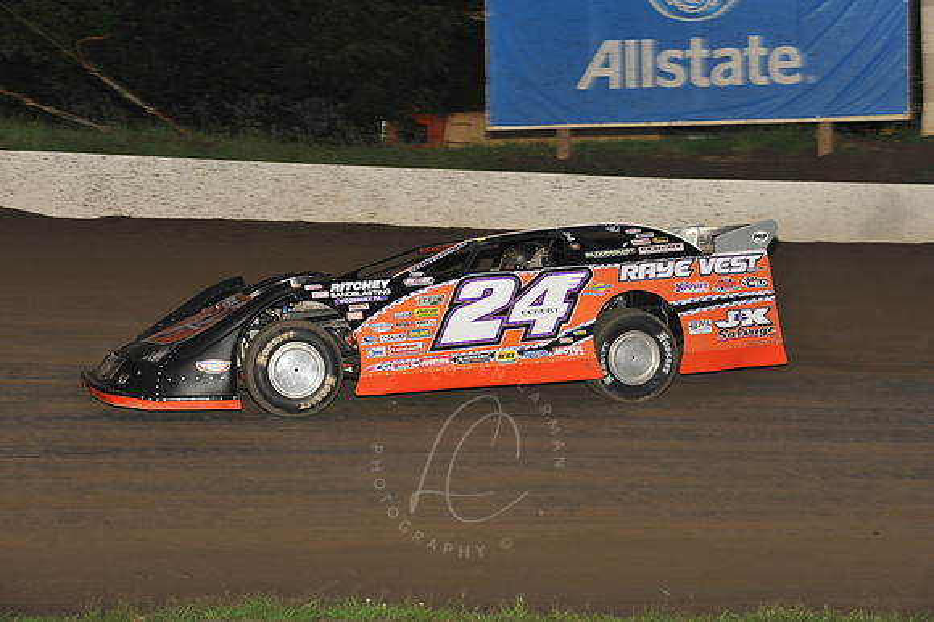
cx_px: 467
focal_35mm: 100
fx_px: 2593
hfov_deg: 20.4
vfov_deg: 13.7
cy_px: 311
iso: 1000
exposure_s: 1/320
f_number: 7.1
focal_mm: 100
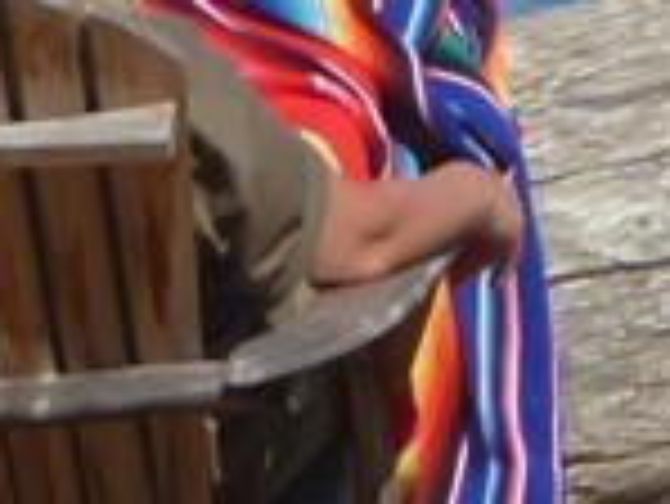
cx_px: 265
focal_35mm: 750
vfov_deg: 2.0
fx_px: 14528
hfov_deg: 2.6
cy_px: -900
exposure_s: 1/640
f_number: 4.8
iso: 80
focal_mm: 19.5
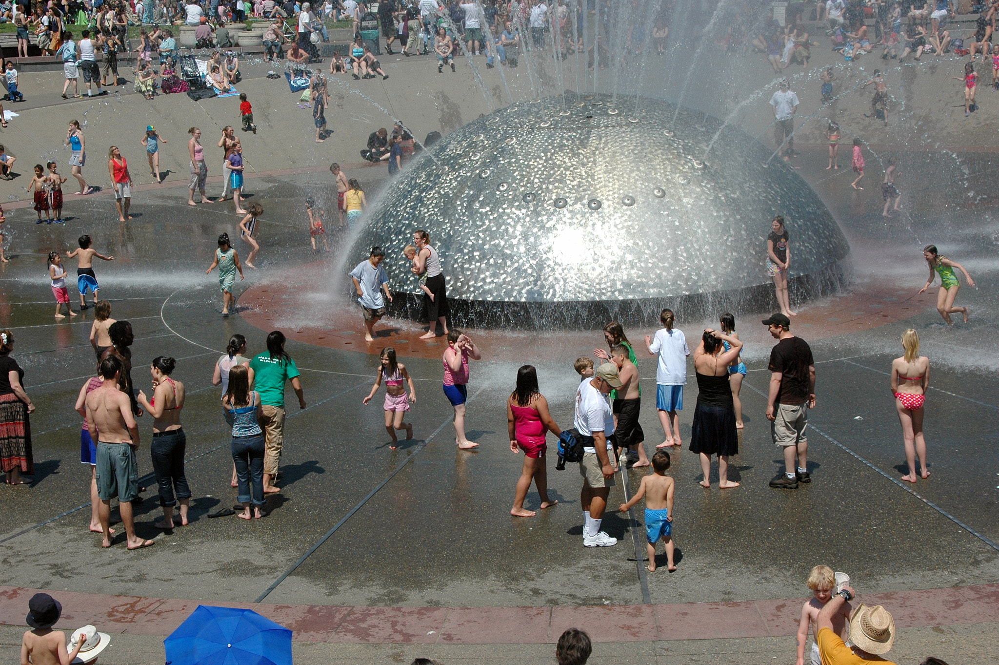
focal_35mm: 69
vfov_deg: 19.7
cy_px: 332
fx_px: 1913
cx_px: 500
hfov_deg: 29.3
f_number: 10
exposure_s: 1/400
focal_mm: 46
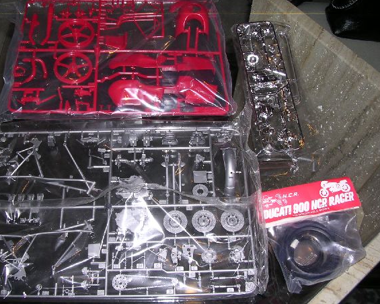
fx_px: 472
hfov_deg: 43.8
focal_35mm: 42
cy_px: 143
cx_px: 169
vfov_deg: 35.7
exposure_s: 1/60.1
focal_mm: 5.8
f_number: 2.8
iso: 100
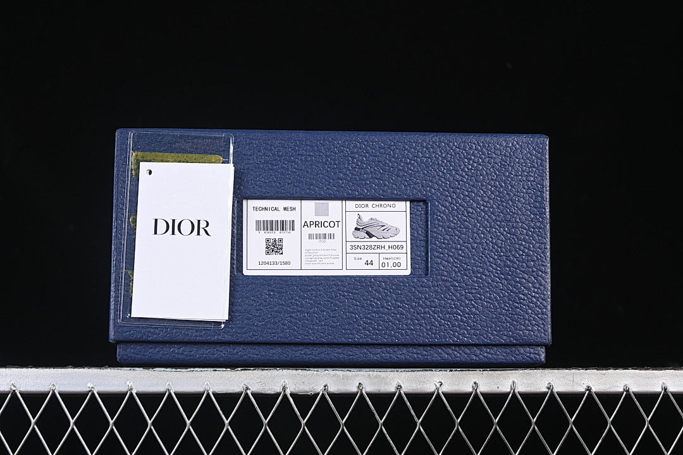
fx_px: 1423
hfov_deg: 27.0
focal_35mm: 75
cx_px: 342
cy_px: 228
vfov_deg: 18.2
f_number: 6.3
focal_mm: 50
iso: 160
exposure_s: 1/60
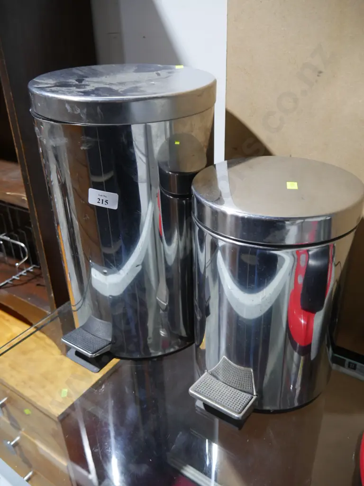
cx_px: 182
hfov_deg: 49.7
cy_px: 243
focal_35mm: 28
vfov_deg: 63.4
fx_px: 393
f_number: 3.5
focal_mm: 14
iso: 1000
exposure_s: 1/125
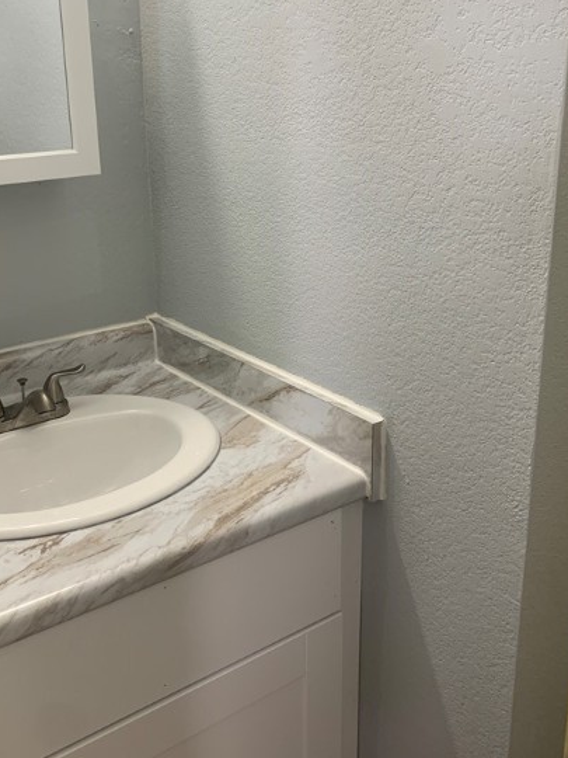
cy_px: 320
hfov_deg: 38.6
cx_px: 243
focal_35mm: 37
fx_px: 809
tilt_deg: -17.0
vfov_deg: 49.9
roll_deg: +1.8
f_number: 1.8
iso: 80
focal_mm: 4.25
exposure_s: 1/60
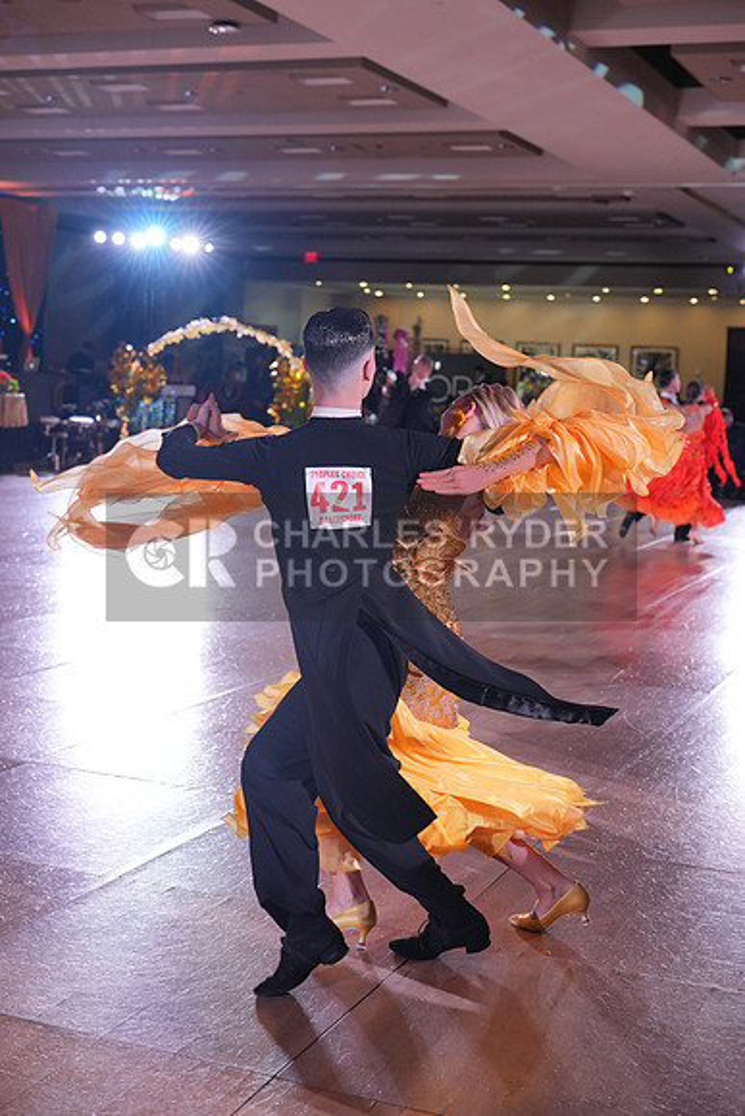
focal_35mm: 50
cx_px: 372
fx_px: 1551
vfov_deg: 39.6
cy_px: 558
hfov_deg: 27.0
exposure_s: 1/400
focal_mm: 50
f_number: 4
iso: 1600
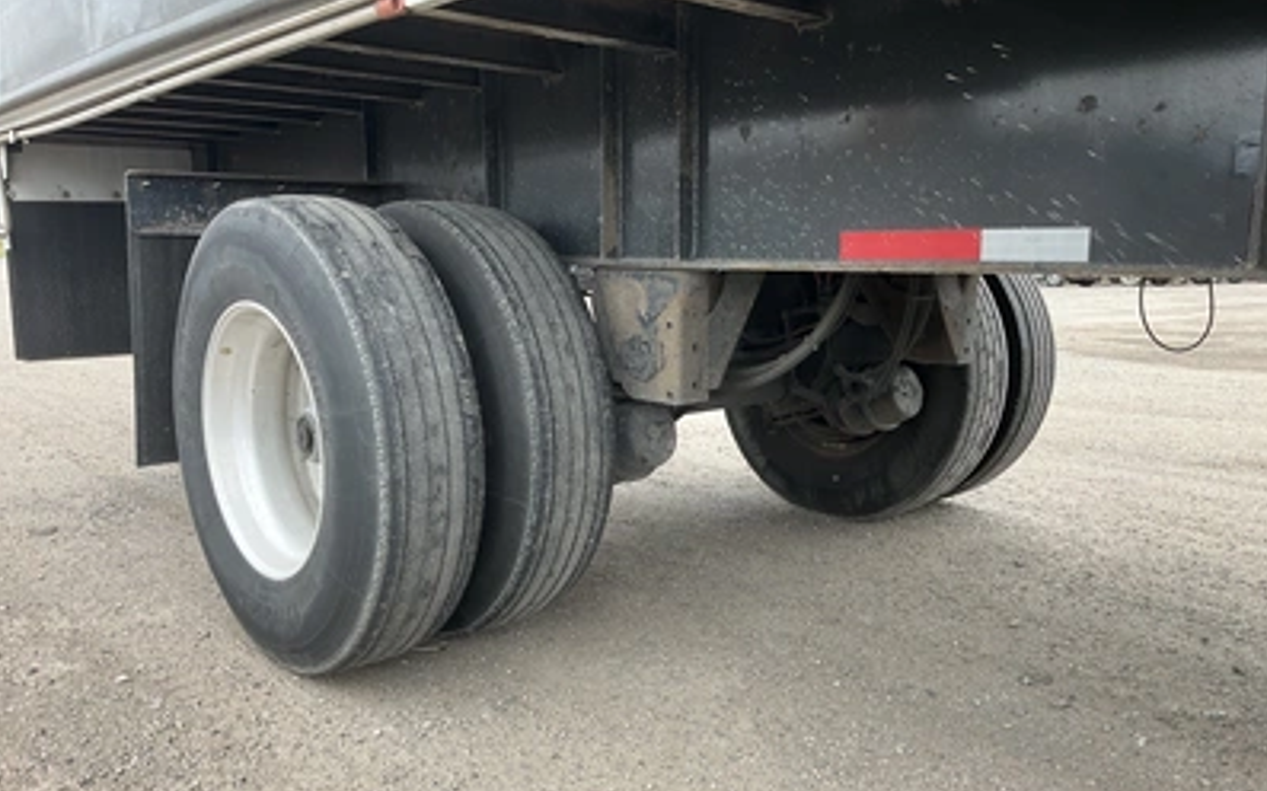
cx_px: 635
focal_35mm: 31
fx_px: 1070
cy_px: 443
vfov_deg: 40.5
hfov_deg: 61.2
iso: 25
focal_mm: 3
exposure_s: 1/122
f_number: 1.8
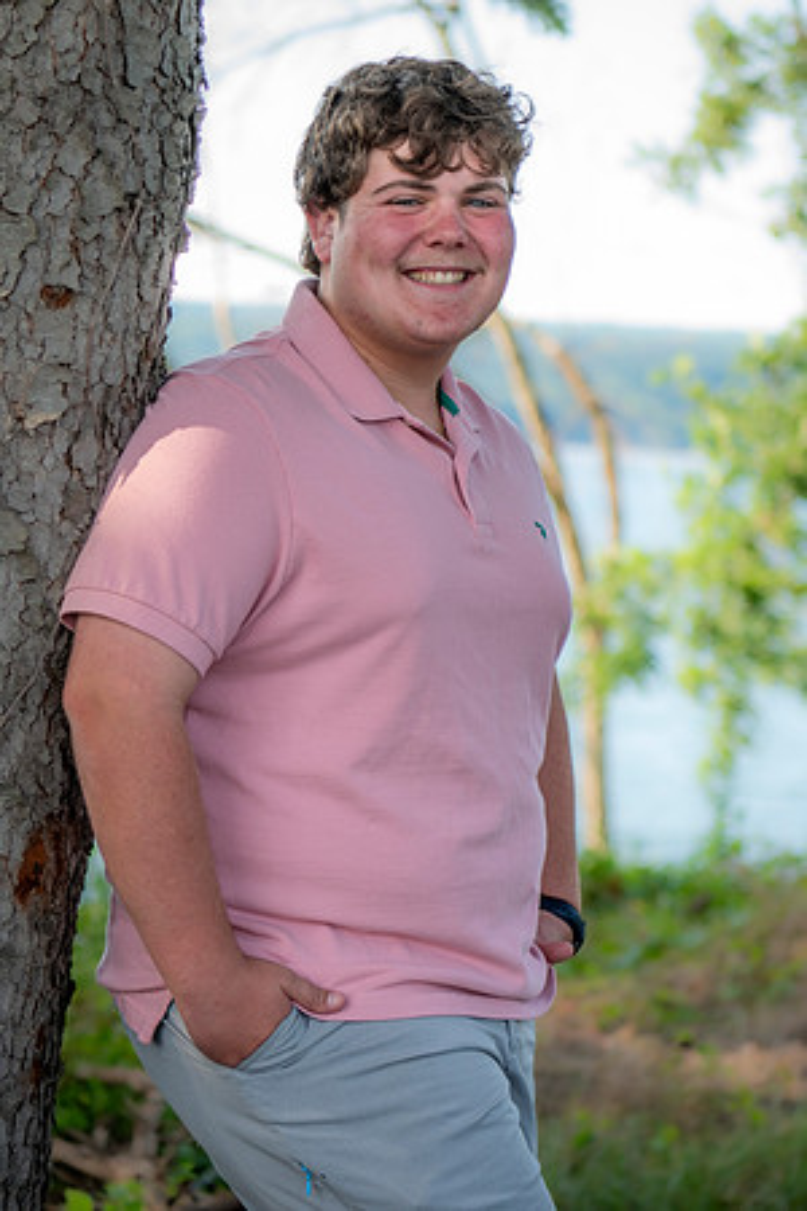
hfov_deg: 15.2
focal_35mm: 90
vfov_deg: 22.6
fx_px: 3026
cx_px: 404
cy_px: 606
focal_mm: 60
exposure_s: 1/160
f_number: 2.8
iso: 100
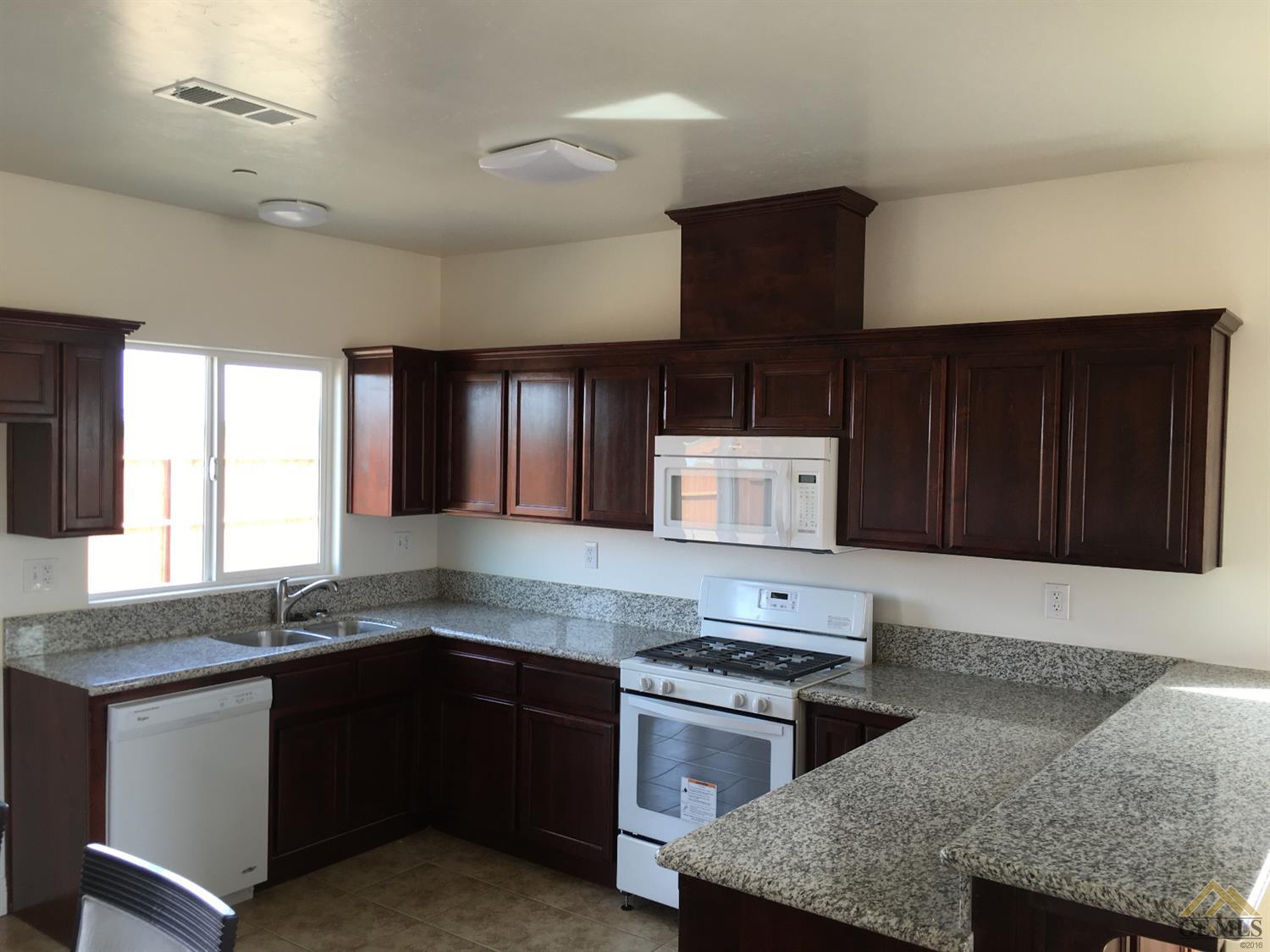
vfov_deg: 48.2
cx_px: 635
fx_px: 1064
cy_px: 476
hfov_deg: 61.7
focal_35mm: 29
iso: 25
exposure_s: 1/40
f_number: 2.2
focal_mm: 4.15
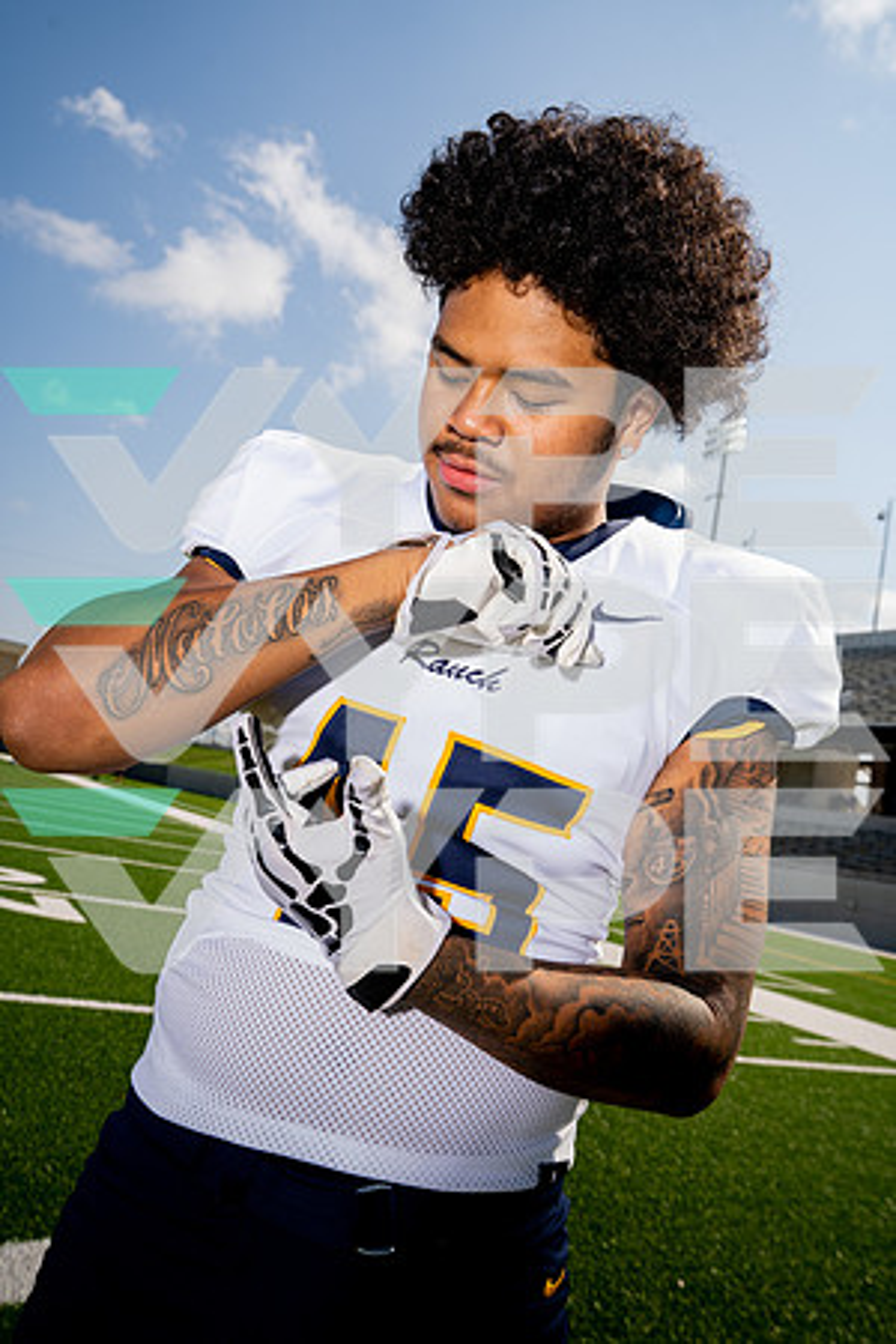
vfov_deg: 63.7
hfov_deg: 45.0
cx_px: 448
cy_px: 672
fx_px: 1083
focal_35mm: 29
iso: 100
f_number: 7.1
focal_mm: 29
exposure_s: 1/250
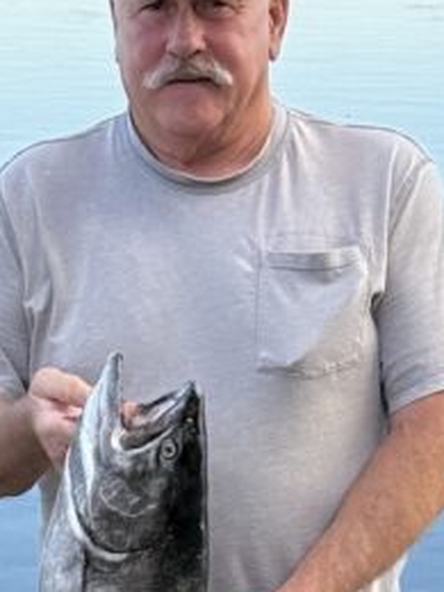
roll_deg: +0.5
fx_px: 3232
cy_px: 544
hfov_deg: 7.8
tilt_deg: -12.4
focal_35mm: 189
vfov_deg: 10.4
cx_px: -41
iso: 100
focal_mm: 6.76
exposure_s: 1/1100
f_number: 1.78
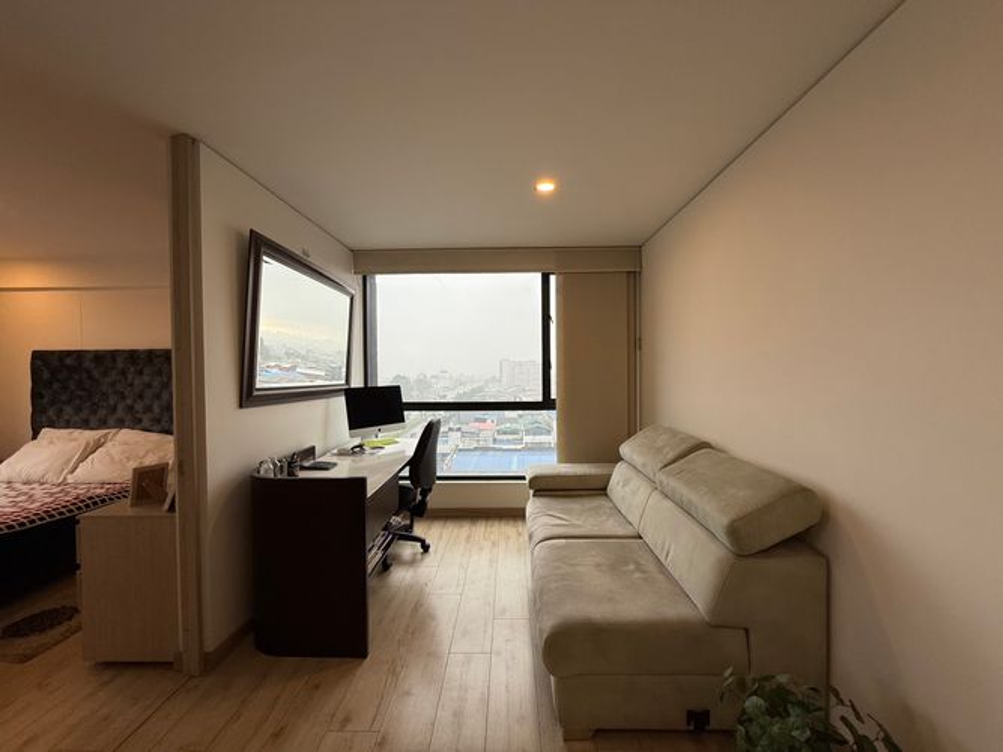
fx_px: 406
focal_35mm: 14
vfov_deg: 85.7
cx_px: 502
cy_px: 376
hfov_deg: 102.1
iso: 80
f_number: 2.2
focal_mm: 2.22
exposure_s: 1/99
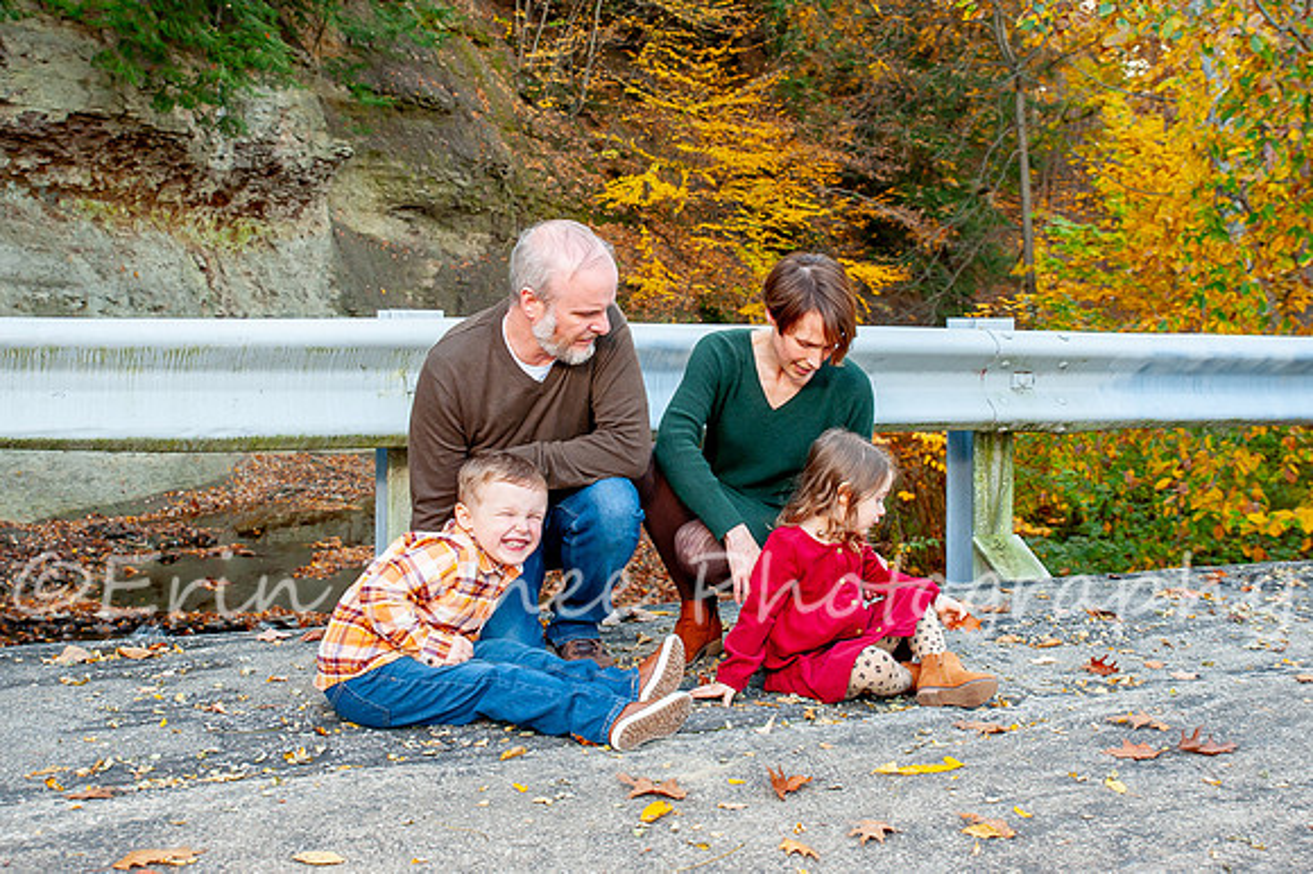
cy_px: 350
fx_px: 1570
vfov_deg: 31.0
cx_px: 669
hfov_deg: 45.4
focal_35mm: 43
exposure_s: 1/160
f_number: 5.6
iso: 500
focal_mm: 34
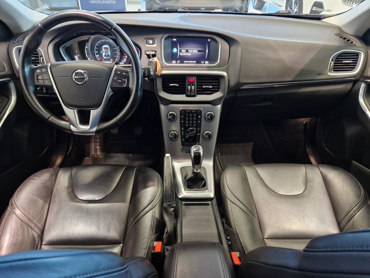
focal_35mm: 23
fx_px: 246
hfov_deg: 73.9
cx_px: 185
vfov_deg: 58.9
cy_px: 139
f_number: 1.8
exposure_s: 1/100
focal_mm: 5.4
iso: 500
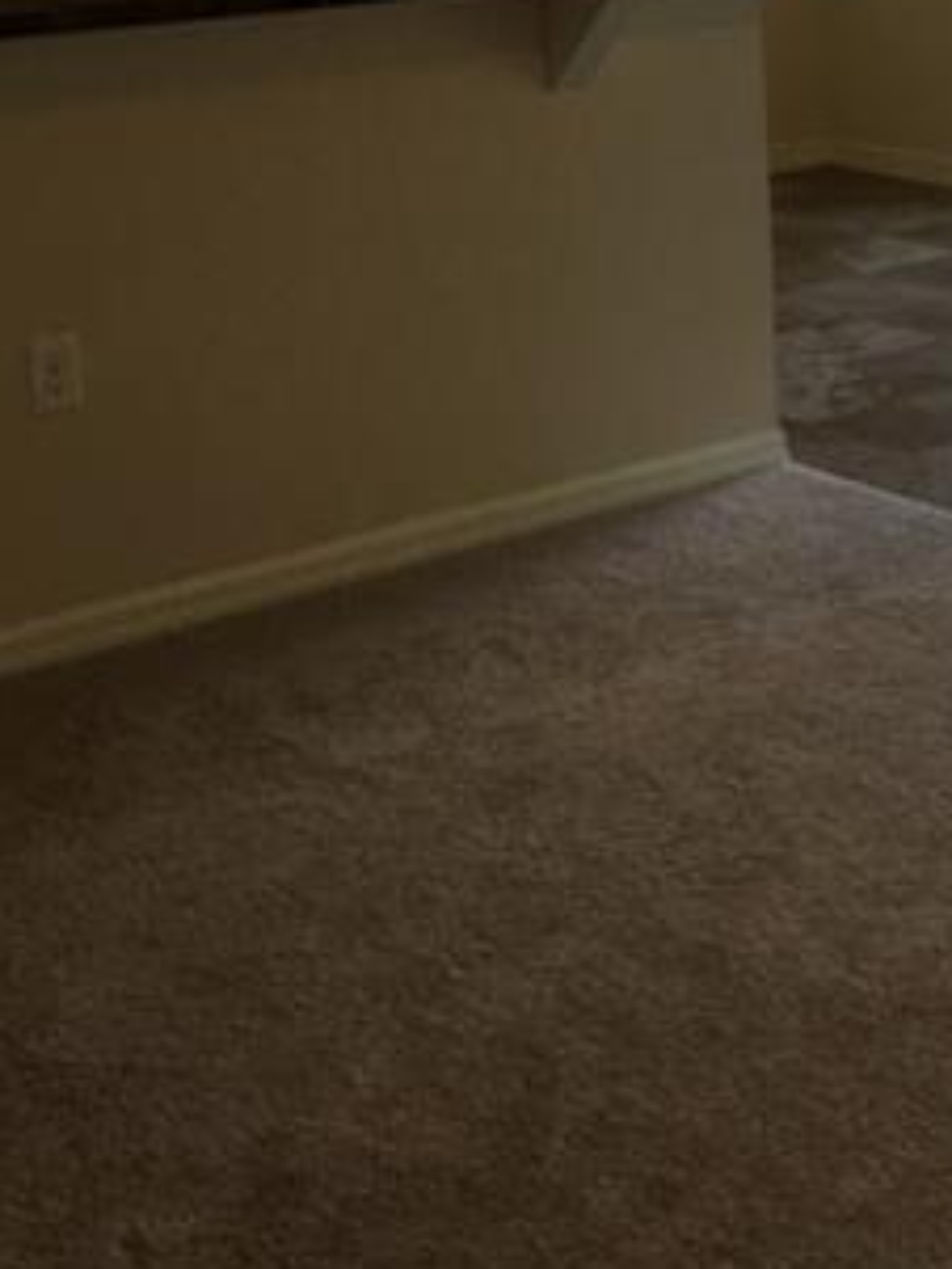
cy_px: 278
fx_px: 2712
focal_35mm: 74
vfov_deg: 25.9
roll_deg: +0.2
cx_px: 1137
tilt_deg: -13.0
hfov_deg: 18.8
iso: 40
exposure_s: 1/100
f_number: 2.2
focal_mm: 4.15
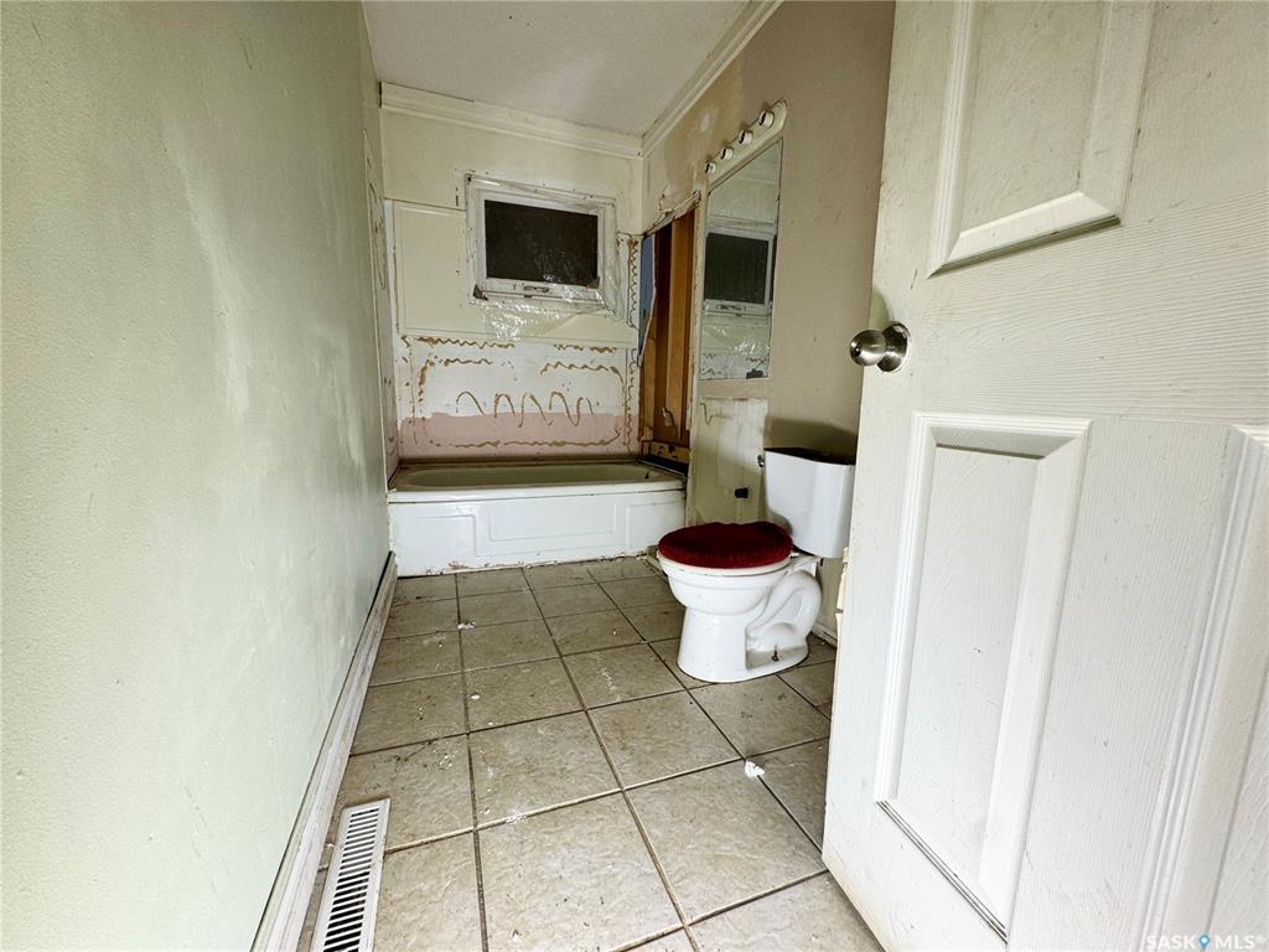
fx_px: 513
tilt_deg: -8.1
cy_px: 476
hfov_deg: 102.1
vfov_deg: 85.7
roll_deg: -0.8
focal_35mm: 14
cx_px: 634
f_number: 2.2
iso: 100
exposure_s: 1/99
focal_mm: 2.22
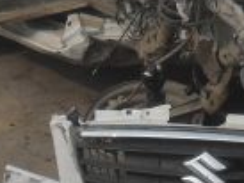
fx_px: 1249
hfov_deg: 11.1
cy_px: 12
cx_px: 244
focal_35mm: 177
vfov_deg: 8.4
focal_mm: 6.3
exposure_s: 1/250
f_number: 8.3
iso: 80
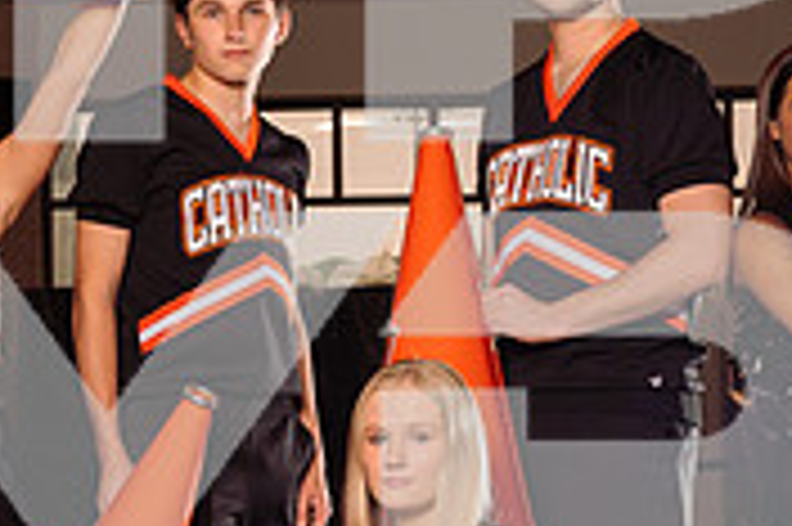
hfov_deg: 18.7
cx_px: 292
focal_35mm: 109
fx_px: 2396
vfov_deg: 12.5
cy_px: 452
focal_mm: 33
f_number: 7.1
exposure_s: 1/200
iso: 100
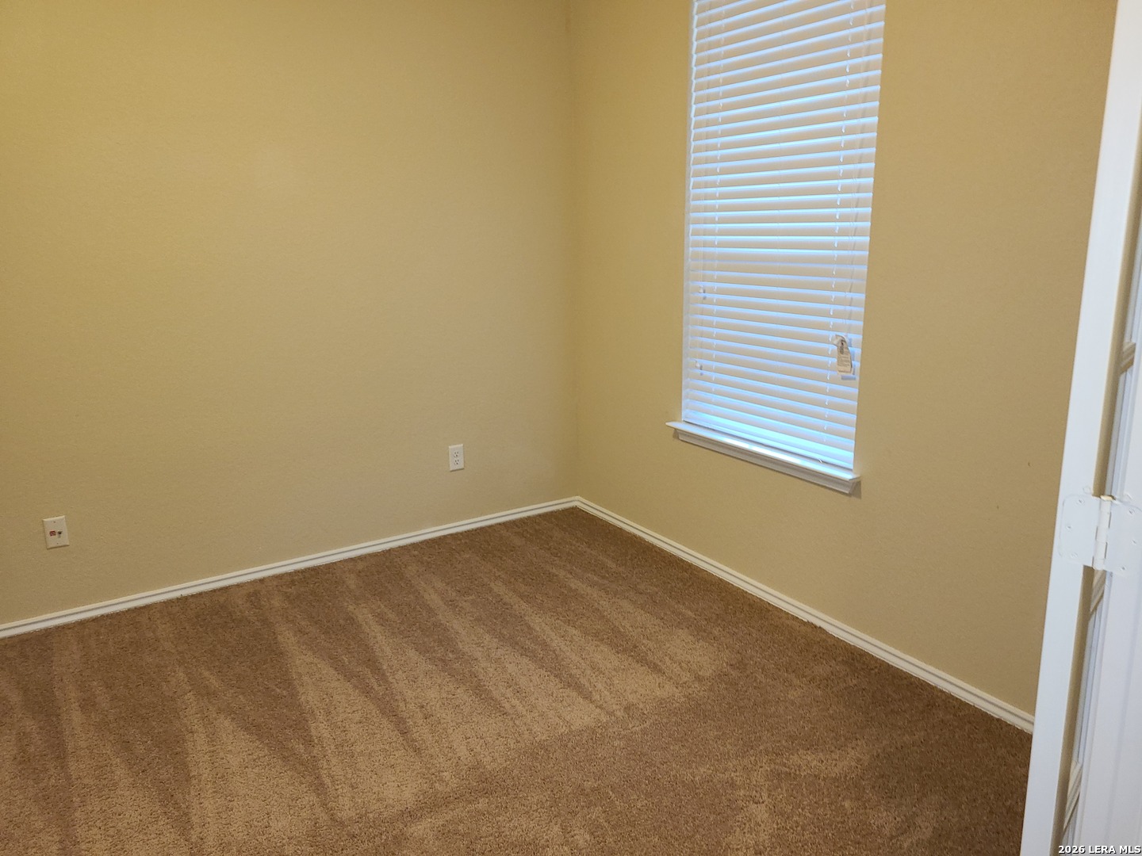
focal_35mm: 26
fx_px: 858
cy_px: 428
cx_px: 571
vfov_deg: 53.1
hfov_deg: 67.3
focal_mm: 5.4
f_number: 1.8
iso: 125
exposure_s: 1/20
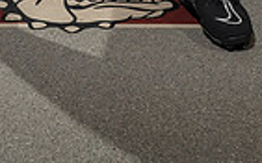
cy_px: -239
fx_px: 857
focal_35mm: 120
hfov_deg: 17.4
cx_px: 93
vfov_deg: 9.6
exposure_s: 1/250
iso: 320
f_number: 8
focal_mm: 37
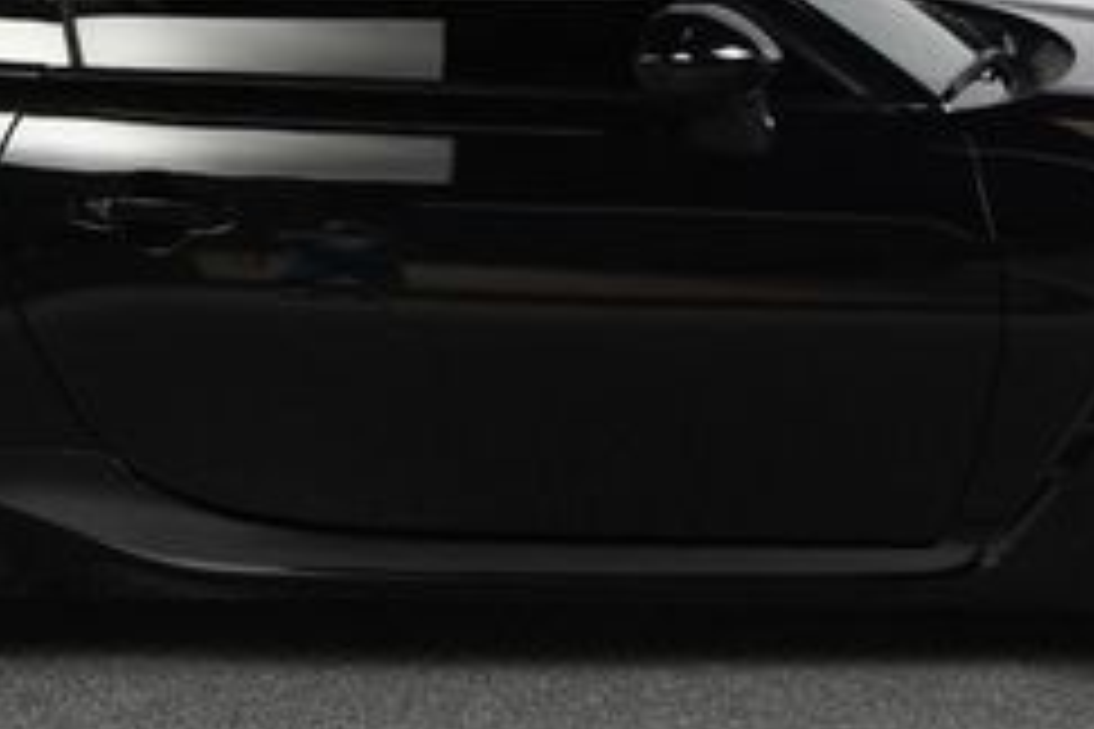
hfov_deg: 23.3
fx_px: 2644
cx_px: 387
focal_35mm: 87
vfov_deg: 15.7
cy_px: 302
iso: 100
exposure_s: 1/160
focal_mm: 22
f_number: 10
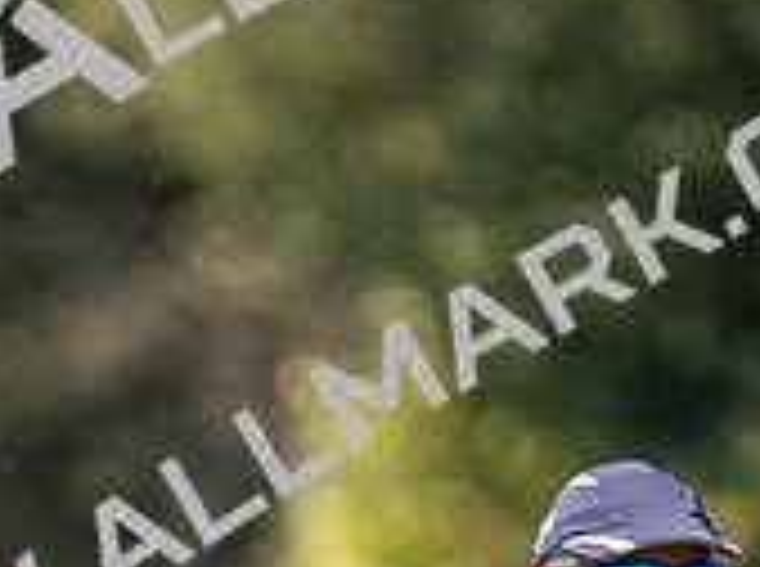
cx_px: 211
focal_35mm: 1986
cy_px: 839
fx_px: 43510
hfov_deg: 1.0
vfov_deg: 0.7
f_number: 6.3
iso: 400
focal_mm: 600
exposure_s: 1/2000
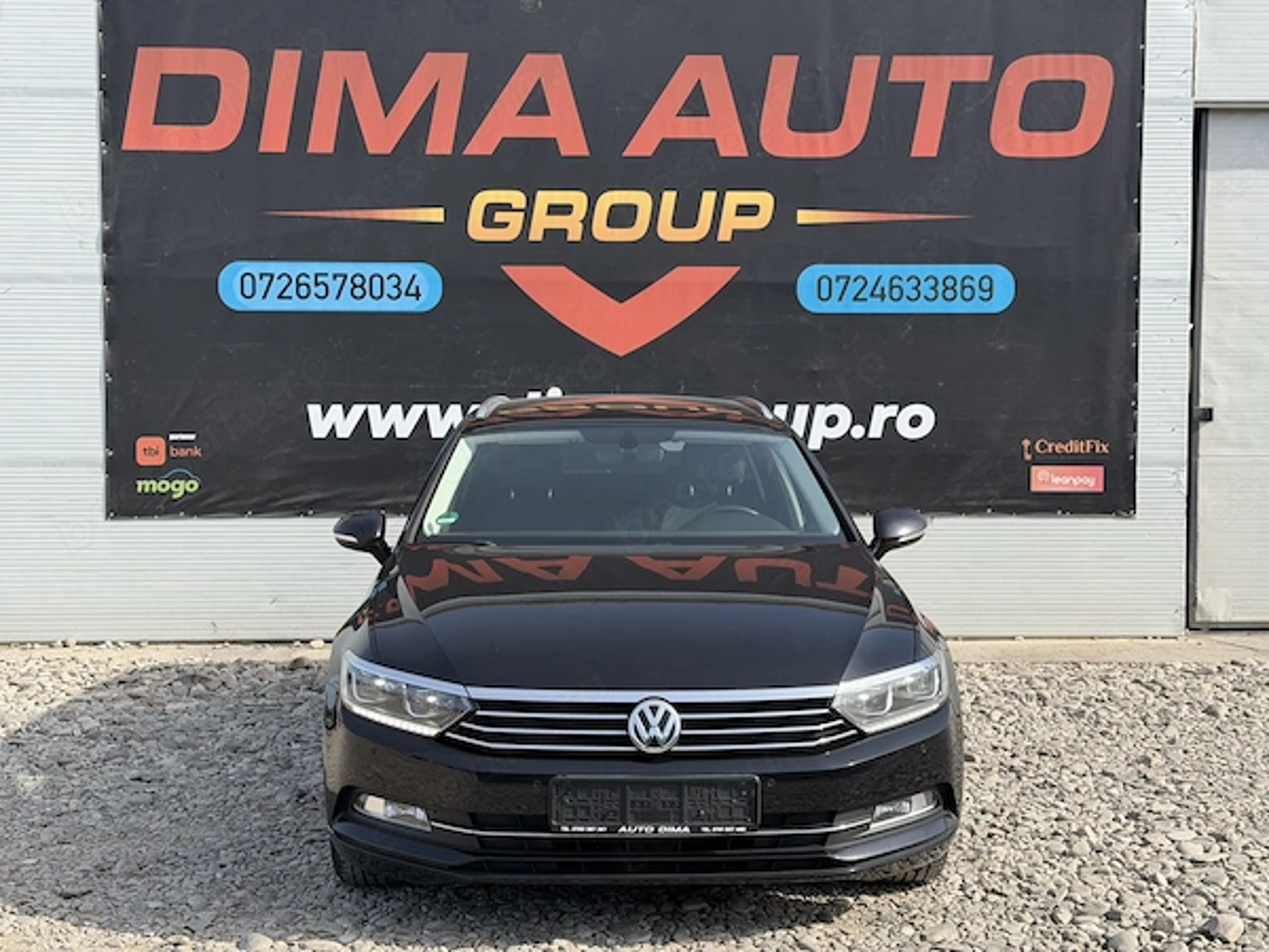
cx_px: 634
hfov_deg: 39.7
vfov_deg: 30.3
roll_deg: +0.3
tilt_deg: -2.7
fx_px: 1760
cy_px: 476
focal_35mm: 48
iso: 80
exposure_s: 1/2667
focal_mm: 6.76
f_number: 1.78
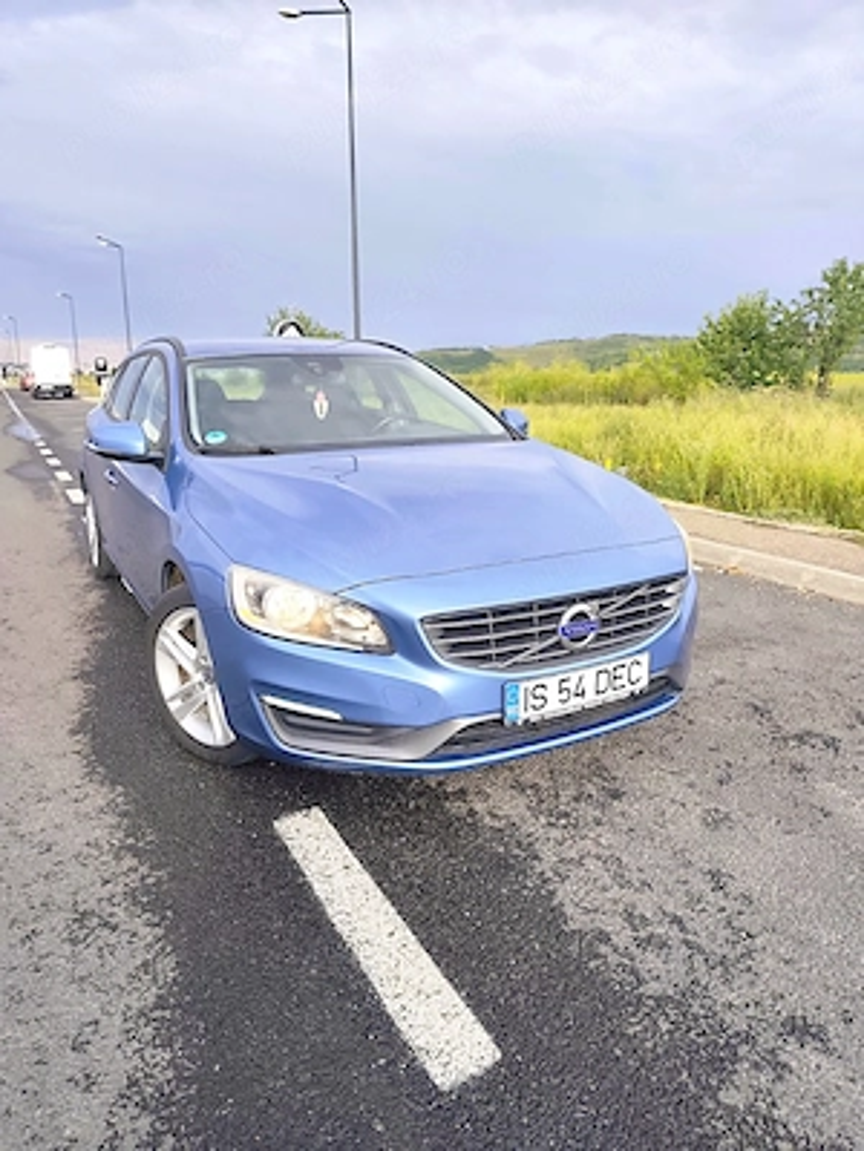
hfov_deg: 58.9
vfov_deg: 73.9
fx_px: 765
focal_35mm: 23
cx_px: 432
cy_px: 576
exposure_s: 1/286
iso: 50
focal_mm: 6.19
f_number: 1.65
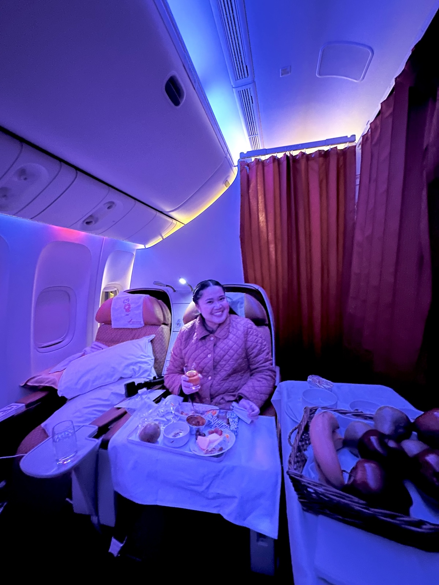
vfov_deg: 102.1
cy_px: 292
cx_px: 220
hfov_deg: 85.7
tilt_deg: -6.2
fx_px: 237
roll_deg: +4.2
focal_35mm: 14
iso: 1000
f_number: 2.2
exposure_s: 1/7
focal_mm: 2.22
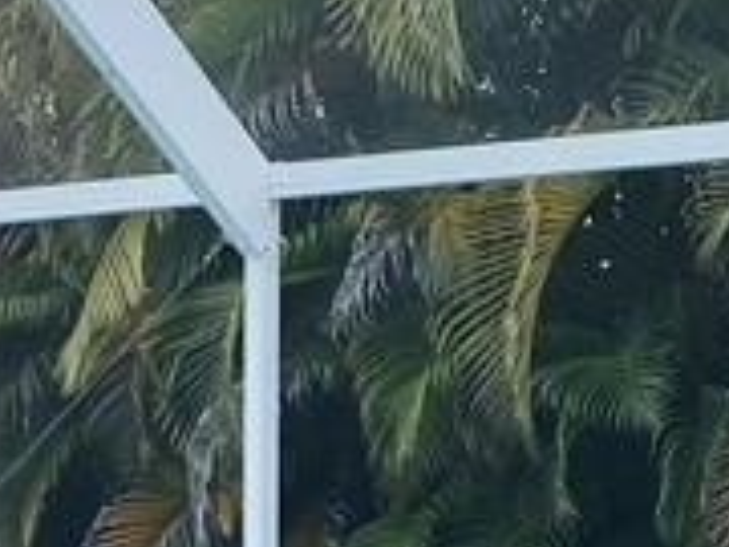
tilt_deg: -8.6
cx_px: -65
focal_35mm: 148
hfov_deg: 13.1
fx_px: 3117
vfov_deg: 9.3
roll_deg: -0.5
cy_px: 1130
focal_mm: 4.25
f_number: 1.8
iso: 32
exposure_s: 1/678
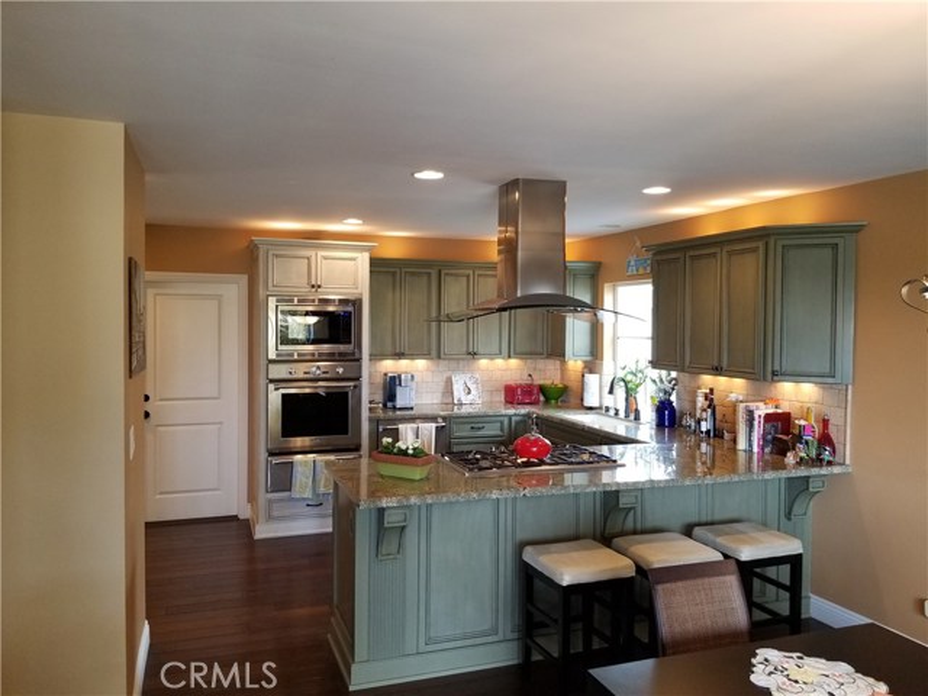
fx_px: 697
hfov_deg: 67.3
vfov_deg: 53.1
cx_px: 464
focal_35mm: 26
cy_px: 348
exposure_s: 1/60
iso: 125
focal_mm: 4.25
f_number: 1.7
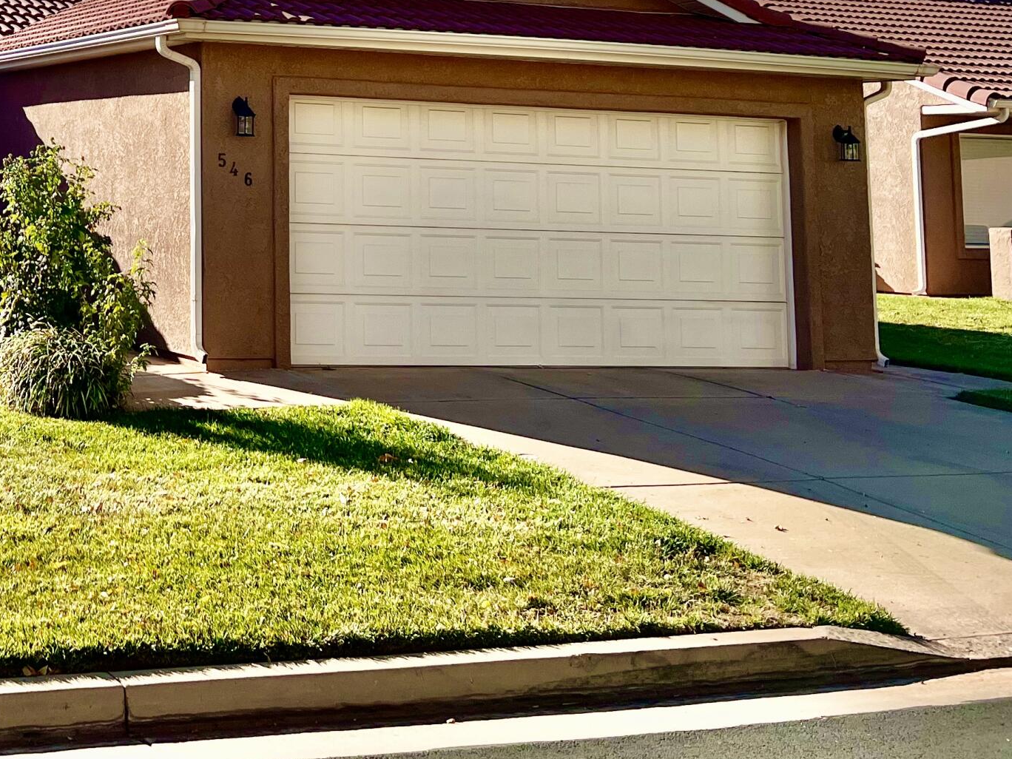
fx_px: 1666
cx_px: -90
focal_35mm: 57
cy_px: -37
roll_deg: -1.6
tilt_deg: +6.7
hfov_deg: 30.4
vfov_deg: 24.3
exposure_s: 1/5319
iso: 50
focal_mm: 5.7
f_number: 1.5
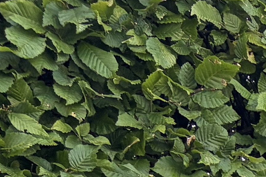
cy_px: 641
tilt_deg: +1.1
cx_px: 813
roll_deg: +1.7
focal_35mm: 177
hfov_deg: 9.2
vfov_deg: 6.6
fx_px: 1308
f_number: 1.6
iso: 50
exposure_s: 1/377
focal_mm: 5.96
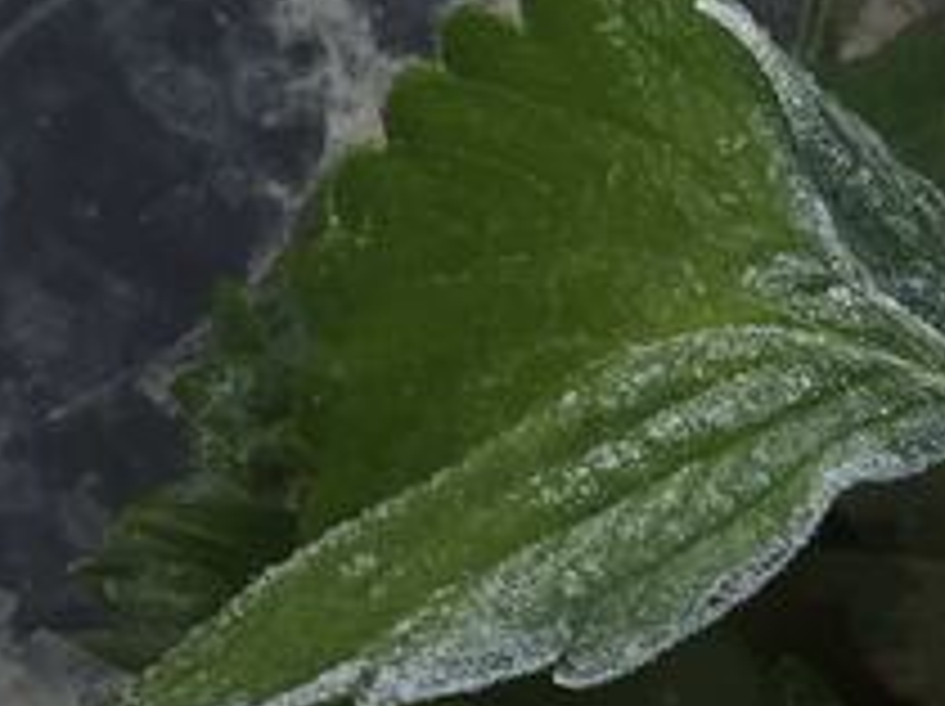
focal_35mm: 129
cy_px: 1178
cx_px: 1555
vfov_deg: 10.9
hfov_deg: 14.0
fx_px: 3518
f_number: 2.2
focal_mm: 4.15
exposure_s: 1/120
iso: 32
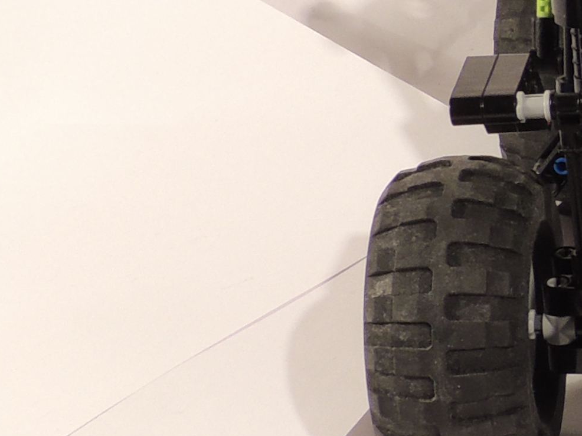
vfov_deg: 7.9
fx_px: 3143
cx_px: 1183
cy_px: 255
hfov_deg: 9.8
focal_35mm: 187
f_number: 5.9
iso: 100
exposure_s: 1/2.5
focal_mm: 7.1
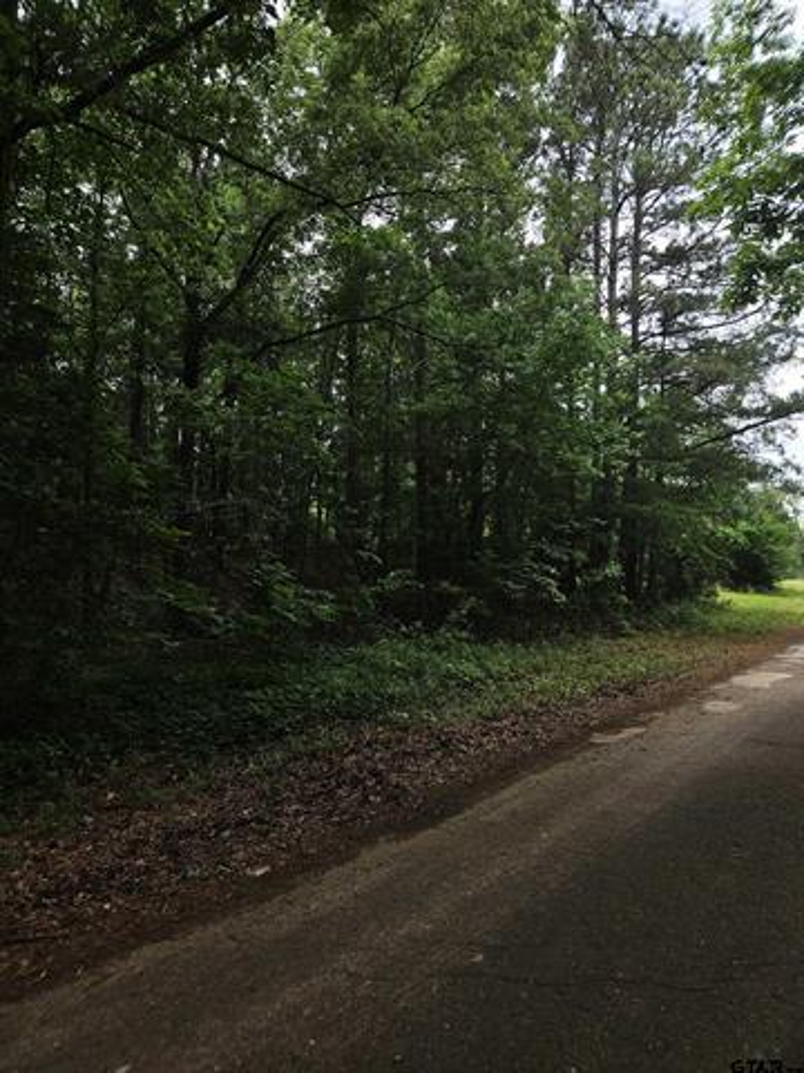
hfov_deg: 58.9
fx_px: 712
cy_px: 536
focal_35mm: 23
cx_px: 402
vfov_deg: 73.9
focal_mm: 5.4
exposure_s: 1/443
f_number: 1.8
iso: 25
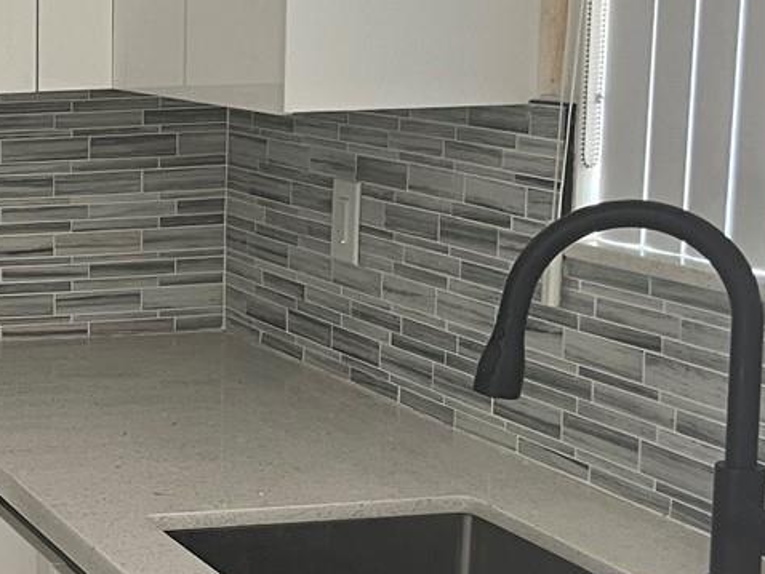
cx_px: -240
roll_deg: +1.4
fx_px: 1924
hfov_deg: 20.5
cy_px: 294
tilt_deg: -9.3
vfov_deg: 17.0
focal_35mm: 87
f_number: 1.6
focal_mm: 5.1
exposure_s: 1/60
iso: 200
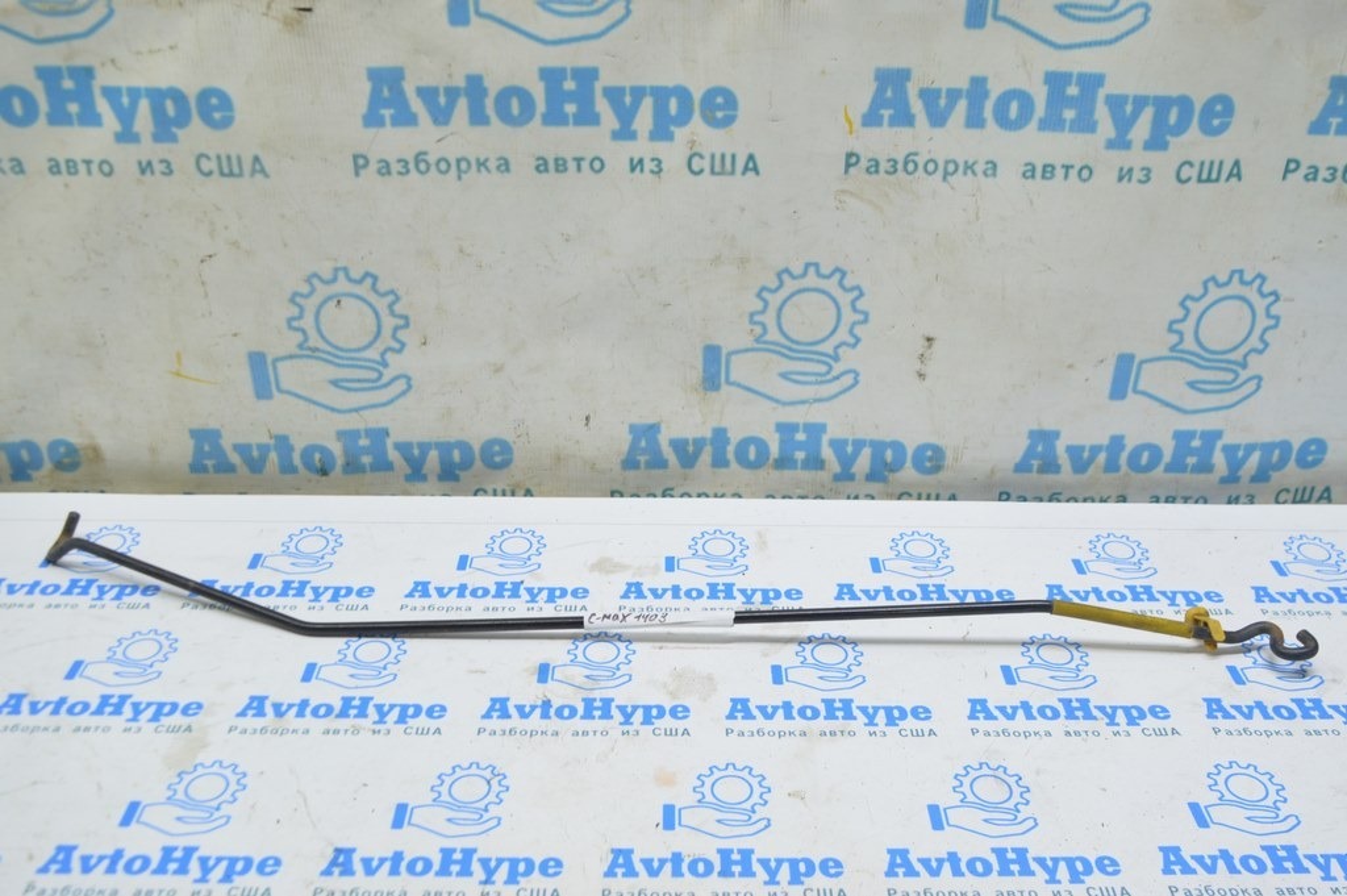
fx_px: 1290
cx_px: 674
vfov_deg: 38.3
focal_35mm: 34
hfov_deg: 55.1
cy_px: 448
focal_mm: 23
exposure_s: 1/20
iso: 400
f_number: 5.6
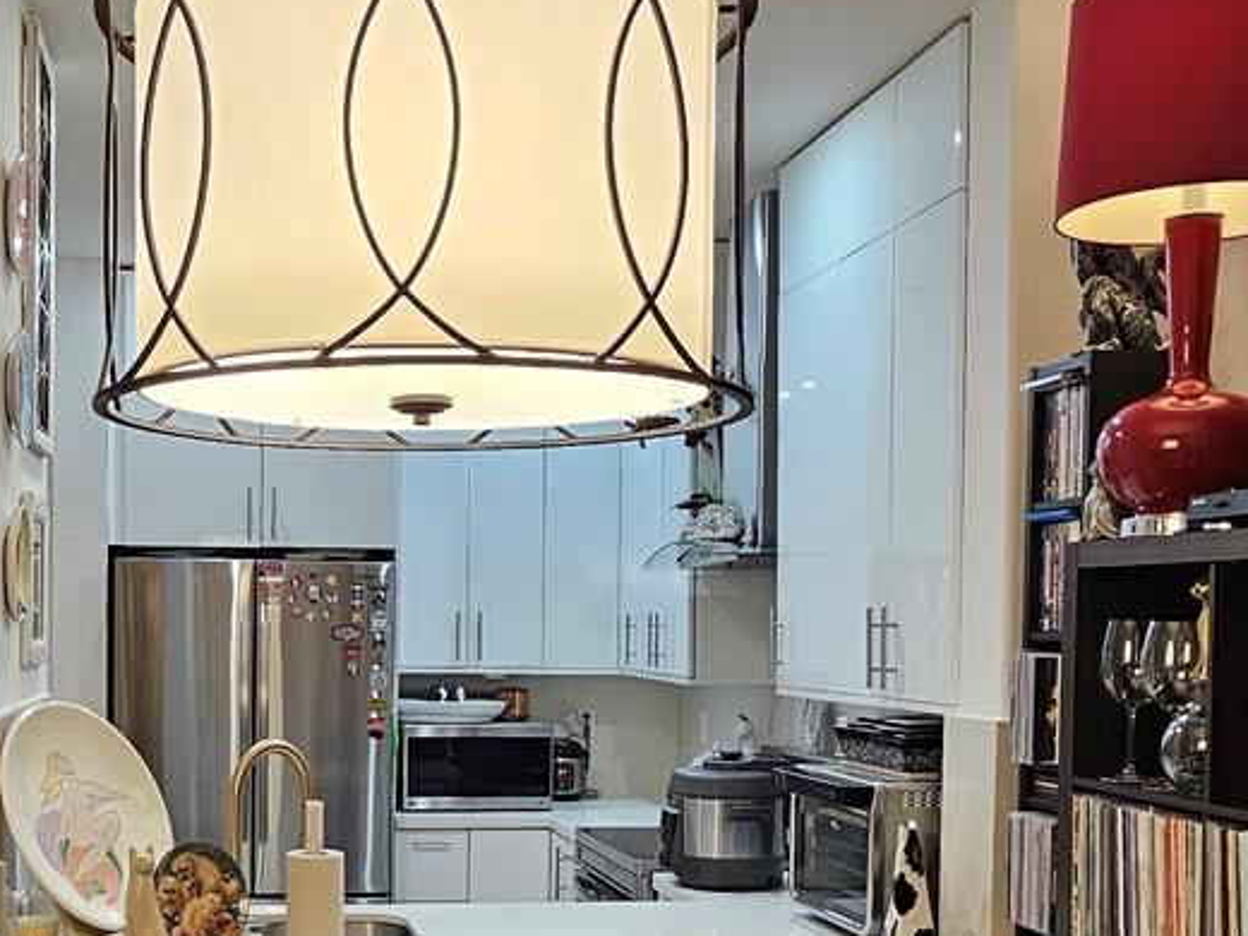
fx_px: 1442
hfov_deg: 46.0
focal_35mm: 40
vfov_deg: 35.2
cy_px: 698
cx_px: 406
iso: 160
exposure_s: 1/60
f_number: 2.2
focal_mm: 2.2
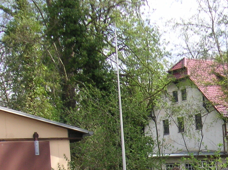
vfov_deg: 13.7
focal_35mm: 103
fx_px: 678
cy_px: 235
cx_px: 203
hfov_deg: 18.8
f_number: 2.8
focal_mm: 6.1
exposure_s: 1/500
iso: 50
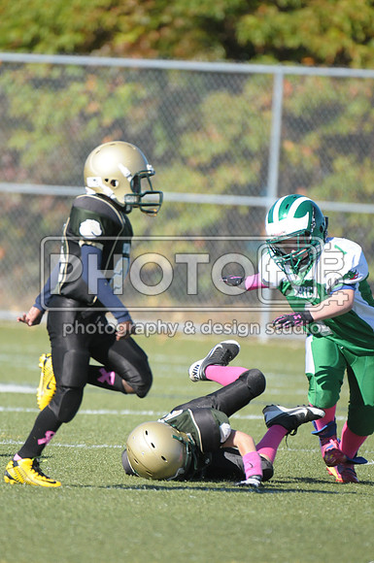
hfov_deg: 2.4
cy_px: 282
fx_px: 8908
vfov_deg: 3.6
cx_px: 187
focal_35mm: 570
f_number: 4
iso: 1000
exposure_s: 1/4000
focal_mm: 380
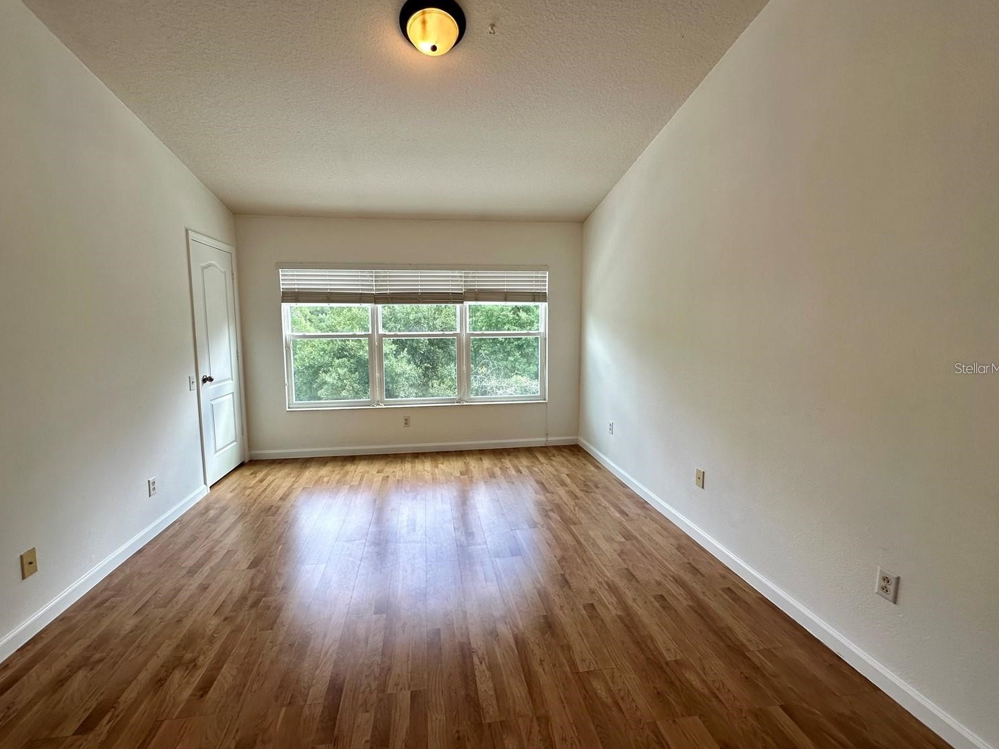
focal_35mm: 15
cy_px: 368
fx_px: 433
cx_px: 482
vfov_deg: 81.7
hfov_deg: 98.1
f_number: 2.2
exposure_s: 1/120
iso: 64
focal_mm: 2.22
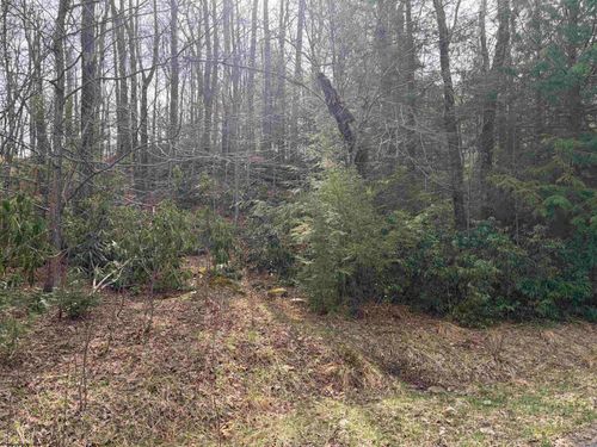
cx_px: 298
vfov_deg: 53.1
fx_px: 448
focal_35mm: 26
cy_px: 224
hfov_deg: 67.3
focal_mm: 5.96
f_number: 1.6
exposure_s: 1/731
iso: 64
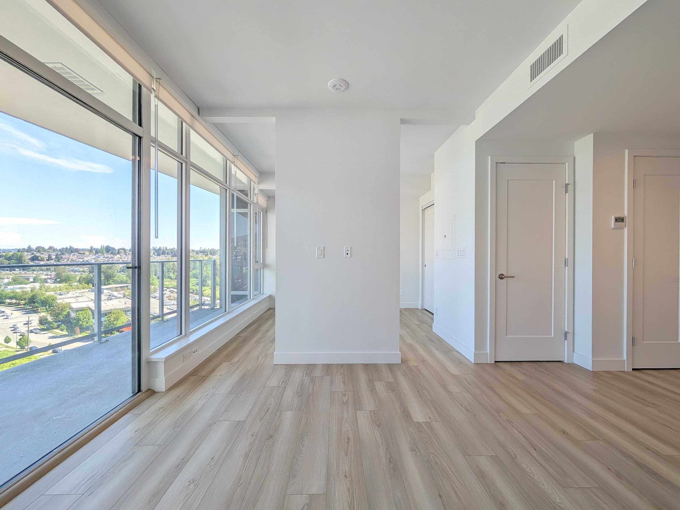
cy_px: 255
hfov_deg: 110.5
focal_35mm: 12
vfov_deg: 94.5
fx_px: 236
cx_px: 340
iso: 48
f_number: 1.7
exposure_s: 1/672
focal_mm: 2.02
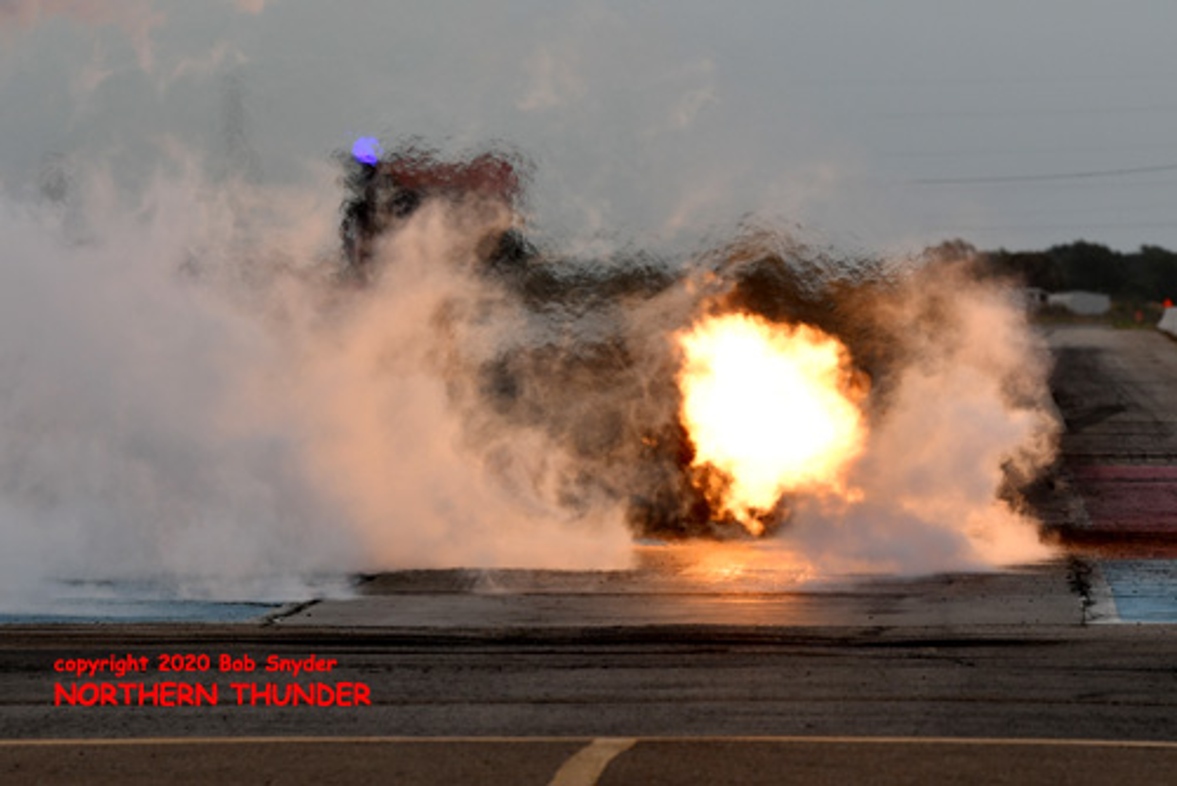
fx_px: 9814
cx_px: 588
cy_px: 393
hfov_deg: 6.9
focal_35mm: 300
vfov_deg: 4.6
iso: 250
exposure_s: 1/800
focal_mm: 200
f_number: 5.6
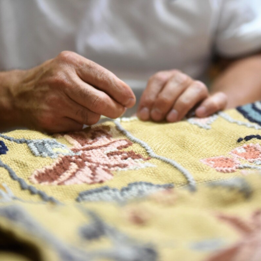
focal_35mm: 179
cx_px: 126
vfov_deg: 9.8
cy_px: 131
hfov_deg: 9.8
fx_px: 1527
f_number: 2.8
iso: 2500
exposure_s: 1/100
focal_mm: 140
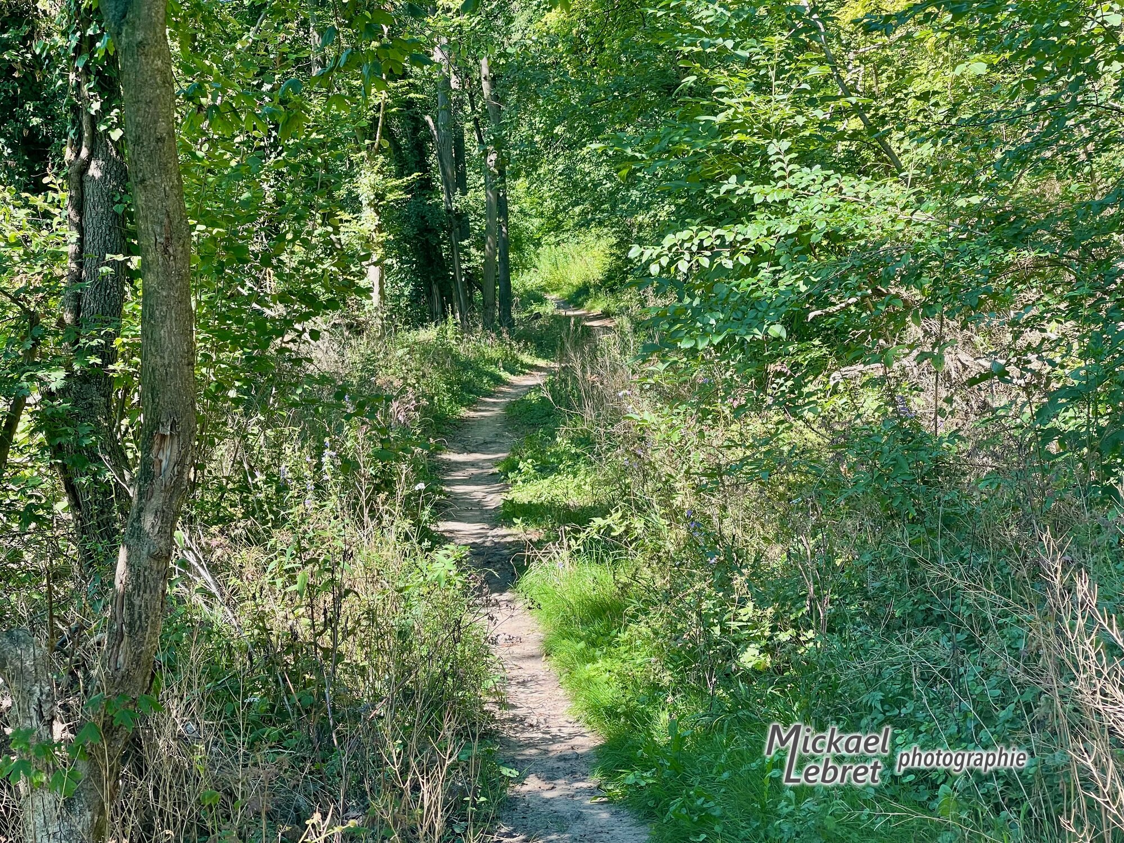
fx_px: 2078
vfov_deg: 22.9
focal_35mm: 64
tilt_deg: -1.0
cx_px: 562
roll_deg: -2.0
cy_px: 422
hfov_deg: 30.3
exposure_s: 1/132
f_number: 2.2
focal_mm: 7.5
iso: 20
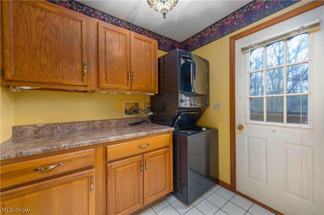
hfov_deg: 104.3
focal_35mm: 14
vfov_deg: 81.1
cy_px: 108
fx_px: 126
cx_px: 162
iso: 200
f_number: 9
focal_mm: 14
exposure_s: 1/60
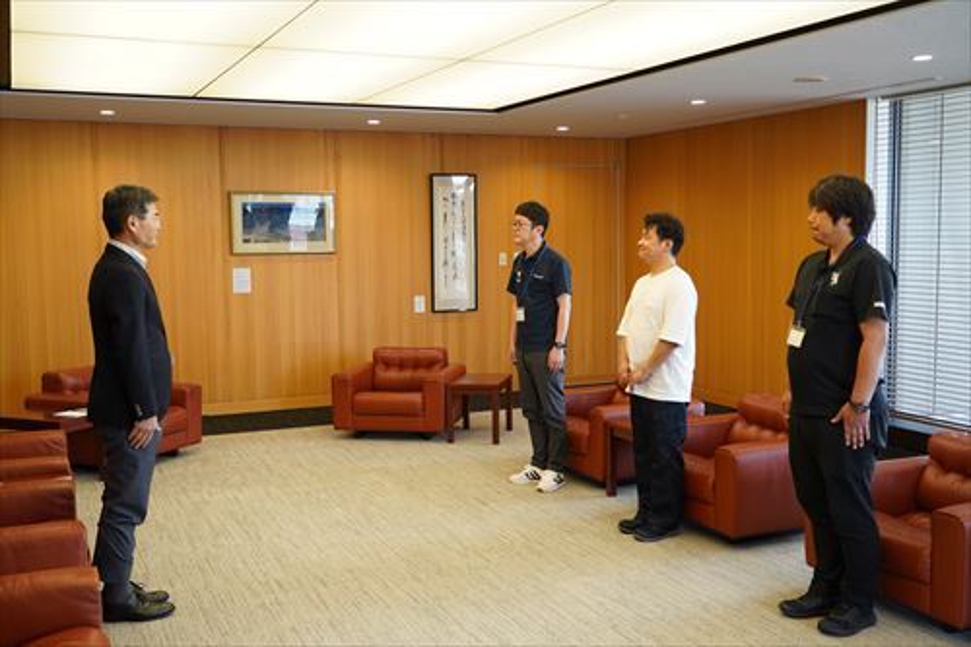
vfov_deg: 35.9
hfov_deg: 51.9
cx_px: 486
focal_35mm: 37
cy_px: 324
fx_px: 998
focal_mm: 37
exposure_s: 1/250
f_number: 4
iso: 1250
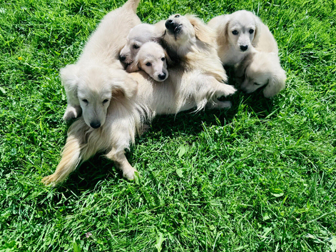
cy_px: 126
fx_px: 233
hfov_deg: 71.6
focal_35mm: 24
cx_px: 168
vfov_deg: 56.8
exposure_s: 1/3597
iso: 80
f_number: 1.78
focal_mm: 6.76
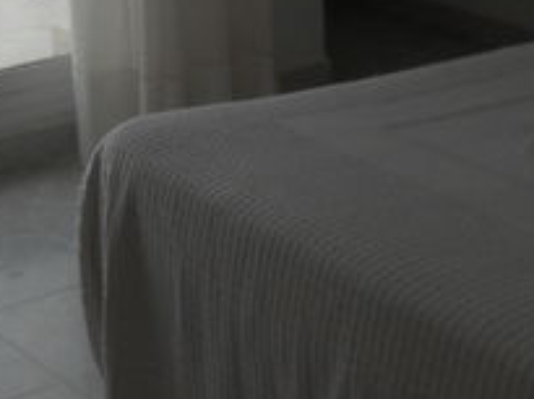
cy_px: -245
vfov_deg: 10.7
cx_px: 117
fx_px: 2033
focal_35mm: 132
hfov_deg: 14.9
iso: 80
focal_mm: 4.9
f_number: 3.2
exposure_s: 1/1000
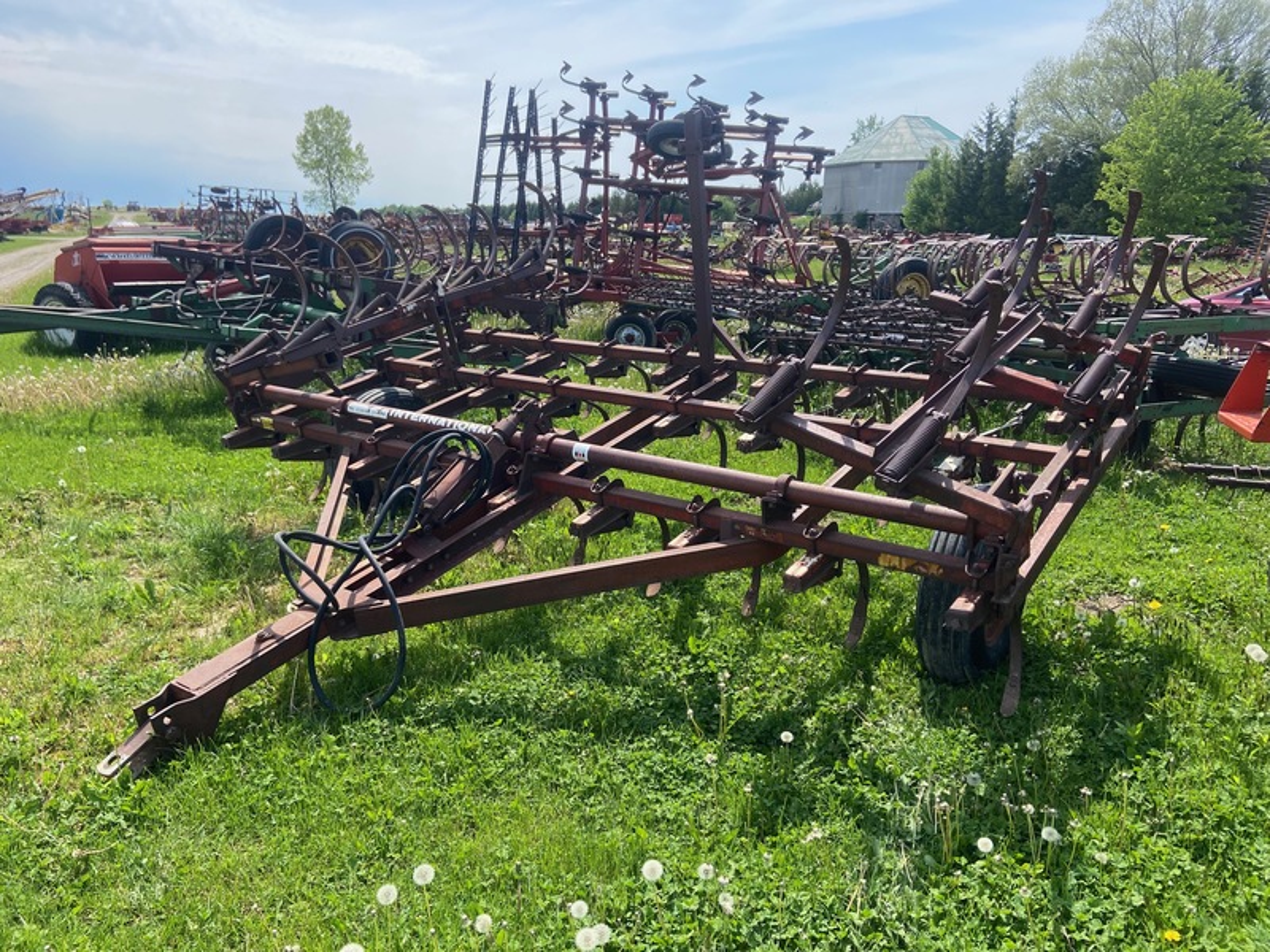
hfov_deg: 67.3
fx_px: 954
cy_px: 476
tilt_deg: -16.4
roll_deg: +0.1
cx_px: 635
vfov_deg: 53.1
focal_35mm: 26
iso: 32
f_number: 1.8
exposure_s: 1/1447
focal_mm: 4.25
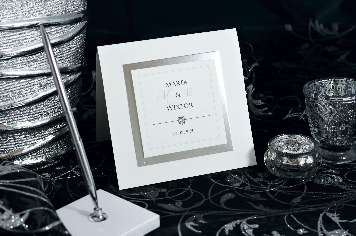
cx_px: 178
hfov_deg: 27.0
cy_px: 118
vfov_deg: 18.1
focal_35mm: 75
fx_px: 740
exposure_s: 1/100
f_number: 5.6
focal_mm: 50
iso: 400
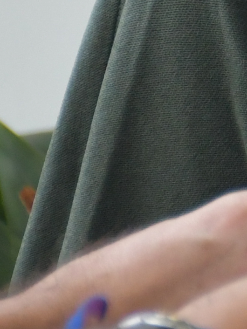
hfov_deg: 2.1
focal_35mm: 682
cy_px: -456
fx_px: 6485
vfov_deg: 2.9
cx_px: 1257
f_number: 5
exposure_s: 1/200
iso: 800
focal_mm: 60
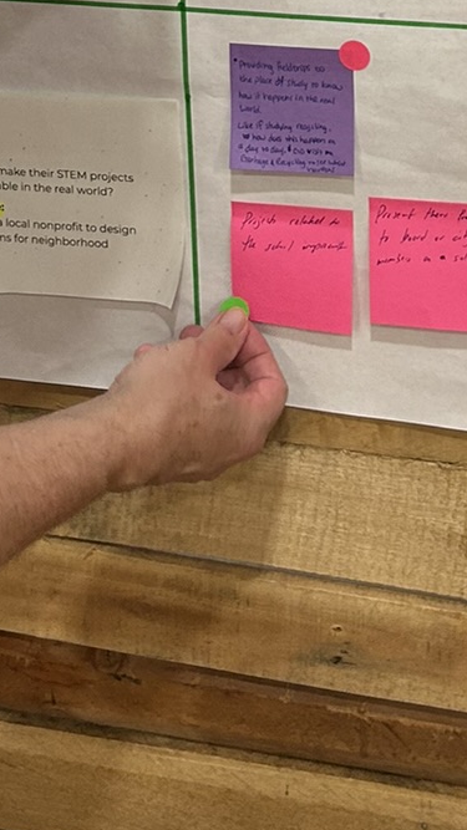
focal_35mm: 87
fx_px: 1916
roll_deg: +2.0
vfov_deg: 21.7
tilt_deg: -9.8
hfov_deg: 13.9
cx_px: 290
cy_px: -296
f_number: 1.5
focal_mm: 5.7
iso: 125
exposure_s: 1/60
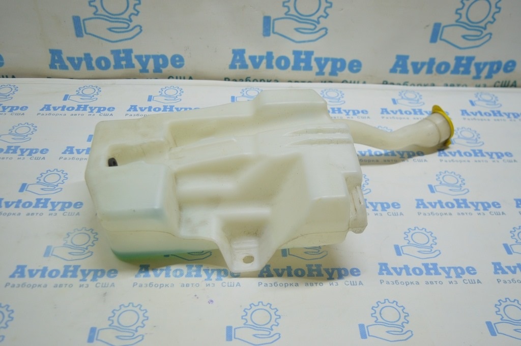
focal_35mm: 38
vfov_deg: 35.4
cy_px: 173
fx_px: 542
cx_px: 260
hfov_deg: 51.3
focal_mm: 25
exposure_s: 1/80
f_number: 4
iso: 400
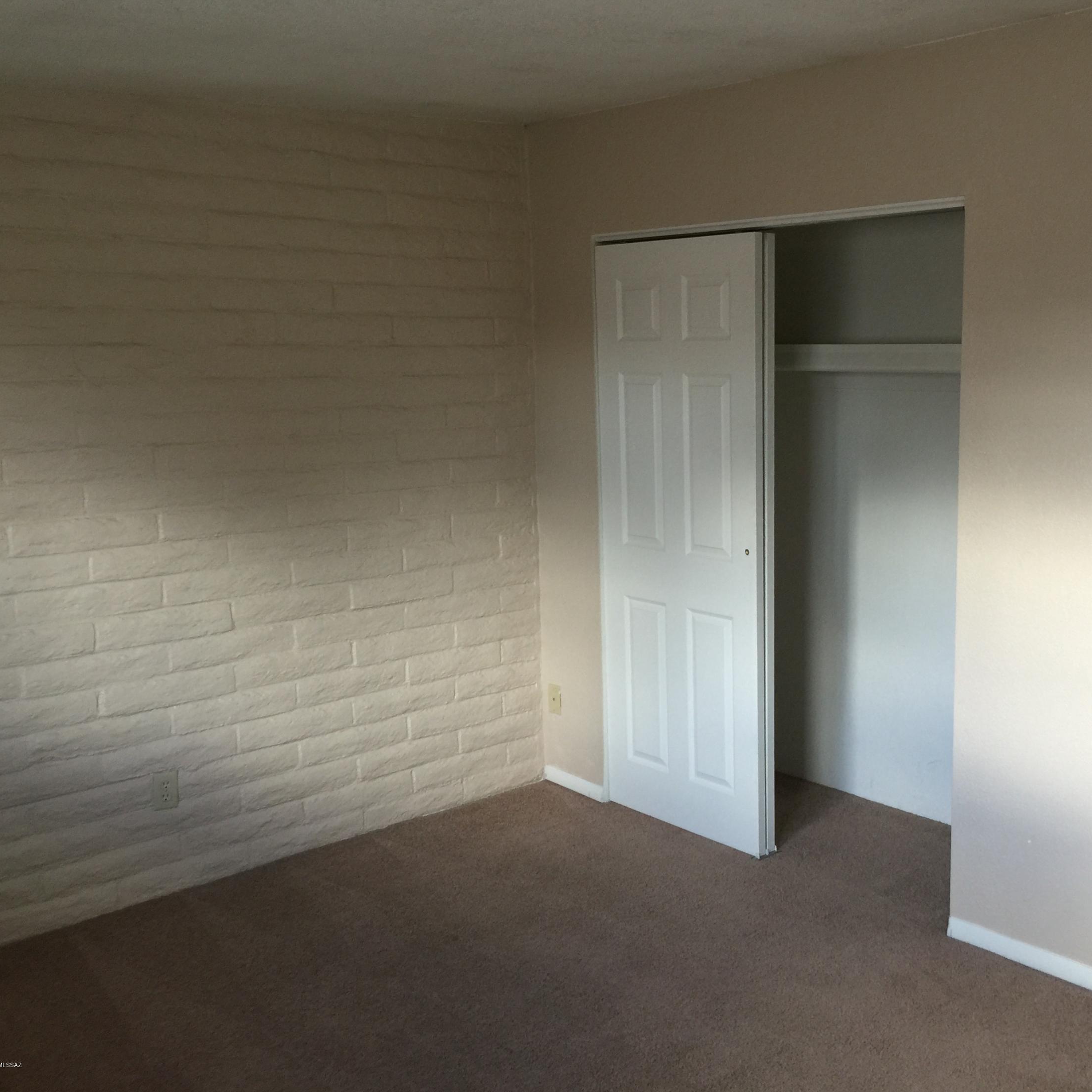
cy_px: 541
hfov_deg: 46.5
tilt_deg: -10.6
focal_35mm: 35
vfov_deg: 47.2
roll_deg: -0.6
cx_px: 720
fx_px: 1249
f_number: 2.2
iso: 50
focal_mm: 4.15
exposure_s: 1/15
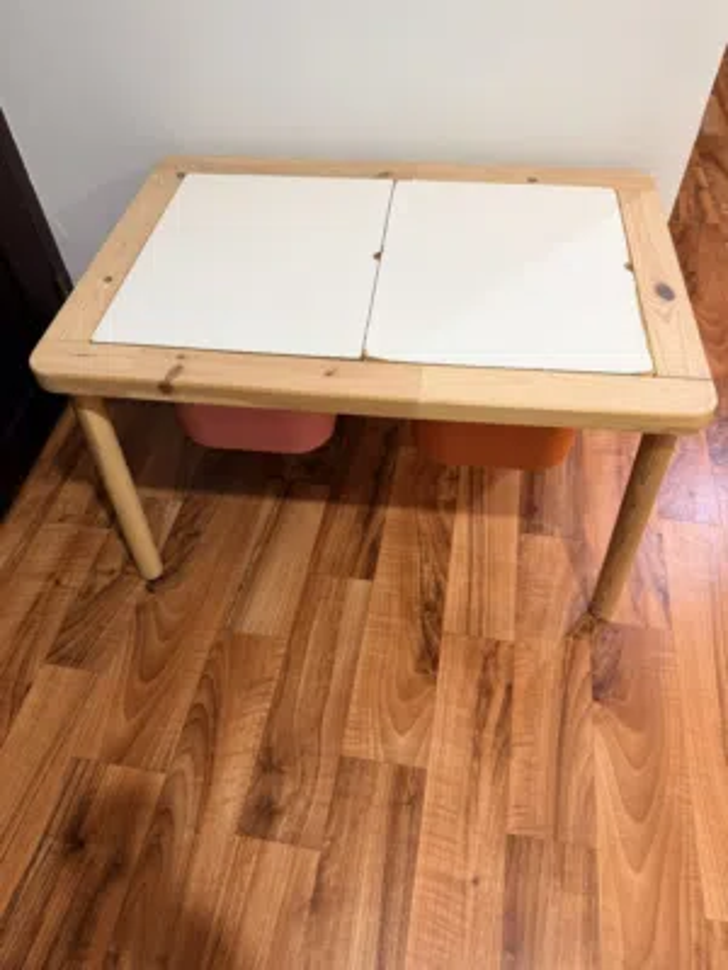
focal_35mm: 24
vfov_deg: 71.6
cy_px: 485
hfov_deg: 56.8
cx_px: 364
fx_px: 673
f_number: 1.78
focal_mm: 6.76
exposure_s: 1/50
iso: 250
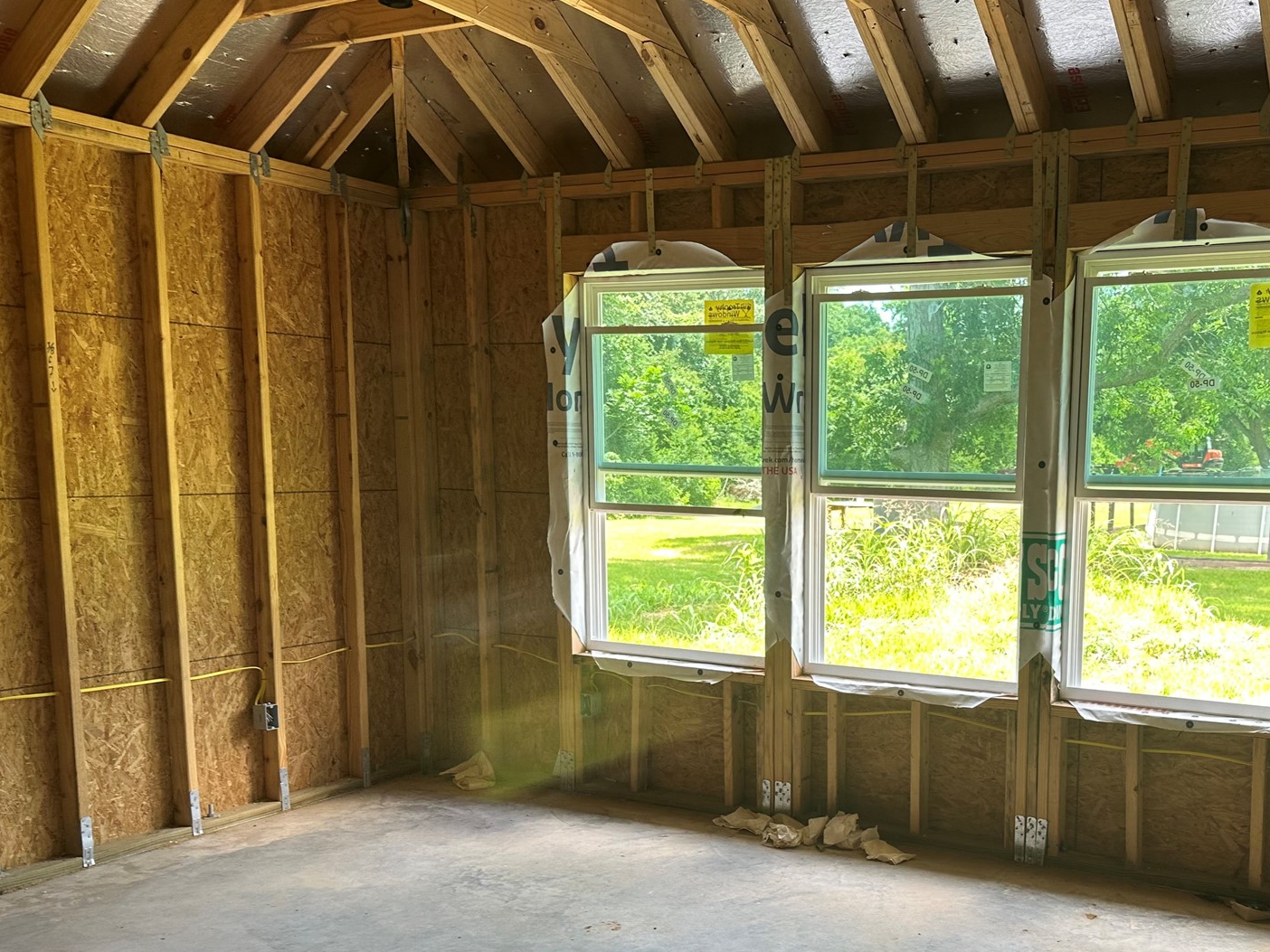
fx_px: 1284
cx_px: 893
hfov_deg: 51.2
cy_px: 631
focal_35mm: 35
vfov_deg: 40.2
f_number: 1.78
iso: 64
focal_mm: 6.86
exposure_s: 1/121
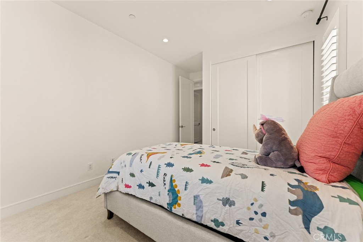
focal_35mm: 14
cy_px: 121
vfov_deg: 81.2
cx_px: 182
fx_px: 141
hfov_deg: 104.2
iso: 320
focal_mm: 14
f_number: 6.3
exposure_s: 1/15
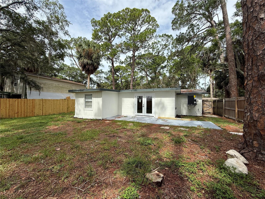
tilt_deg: +2.5
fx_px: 107
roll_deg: -0.4
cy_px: 100
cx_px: 132
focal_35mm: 14
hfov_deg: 102.1
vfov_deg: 85.7
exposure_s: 1/1368
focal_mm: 2.22
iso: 50
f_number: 2.2
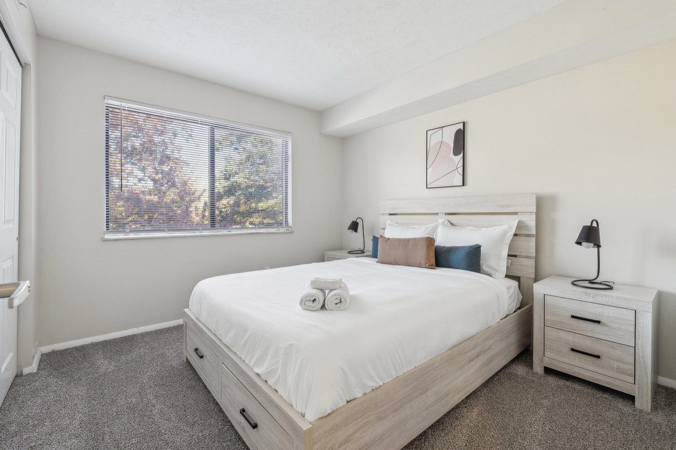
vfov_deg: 72.0
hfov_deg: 95.0
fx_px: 310
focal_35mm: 16
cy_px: 225
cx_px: 338
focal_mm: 16.5
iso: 400
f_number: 8
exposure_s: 1/20
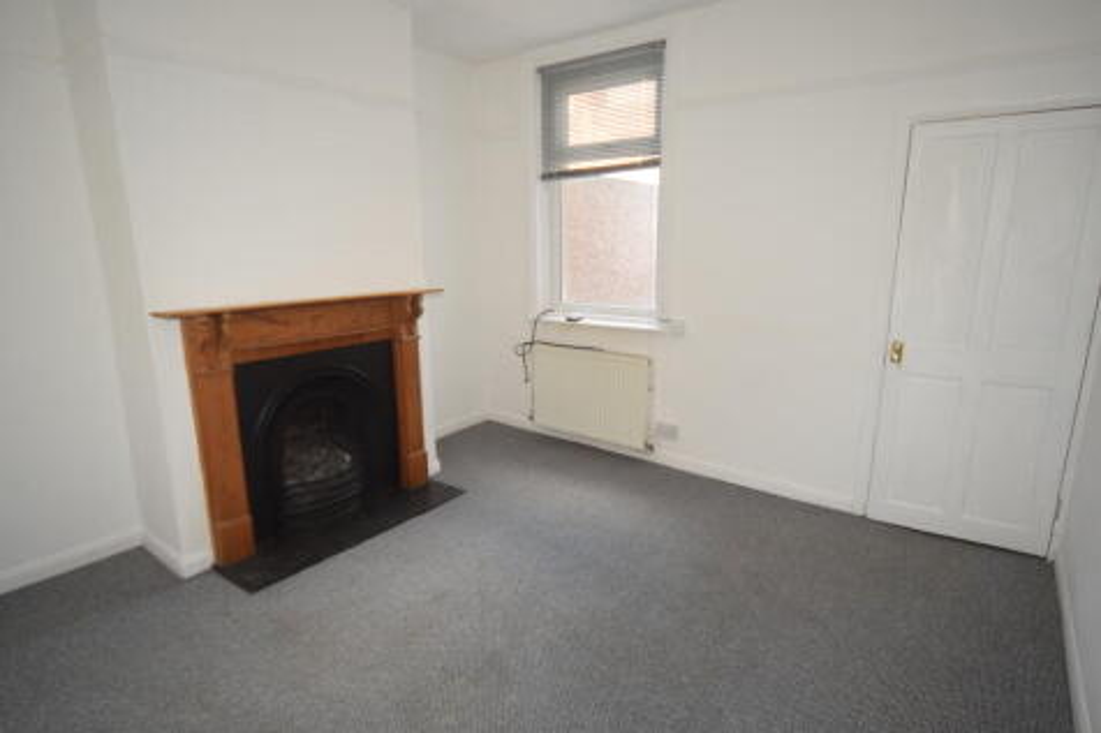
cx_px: 550
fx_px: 550
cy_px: 366
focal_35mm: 18
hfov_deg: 90.0
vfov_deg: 67.3
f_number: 5
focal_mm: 12
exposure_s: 1/100
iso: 800
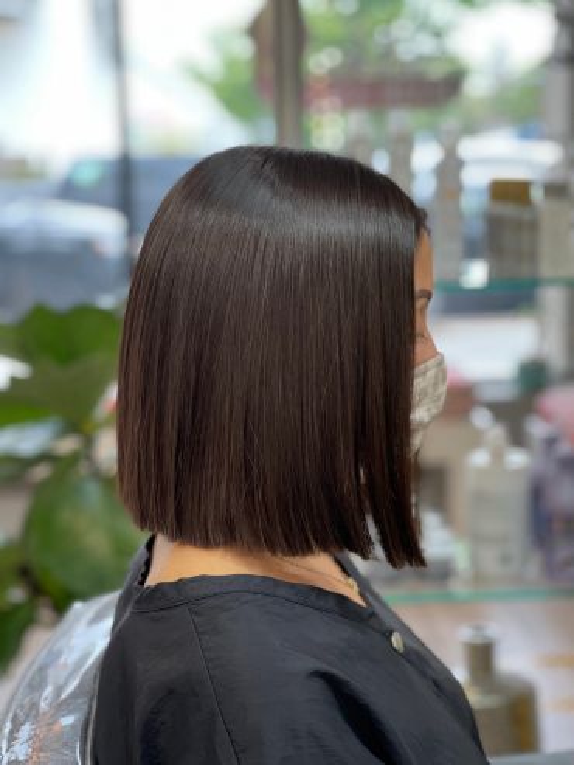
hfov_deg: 22.9
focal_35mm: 64
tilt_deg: -8.0
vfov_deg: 30.3
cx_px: 287
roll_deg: +2.0
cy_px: 382
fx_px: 1414
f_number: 2.2
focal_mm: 7.5
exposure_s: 1/120
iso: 125
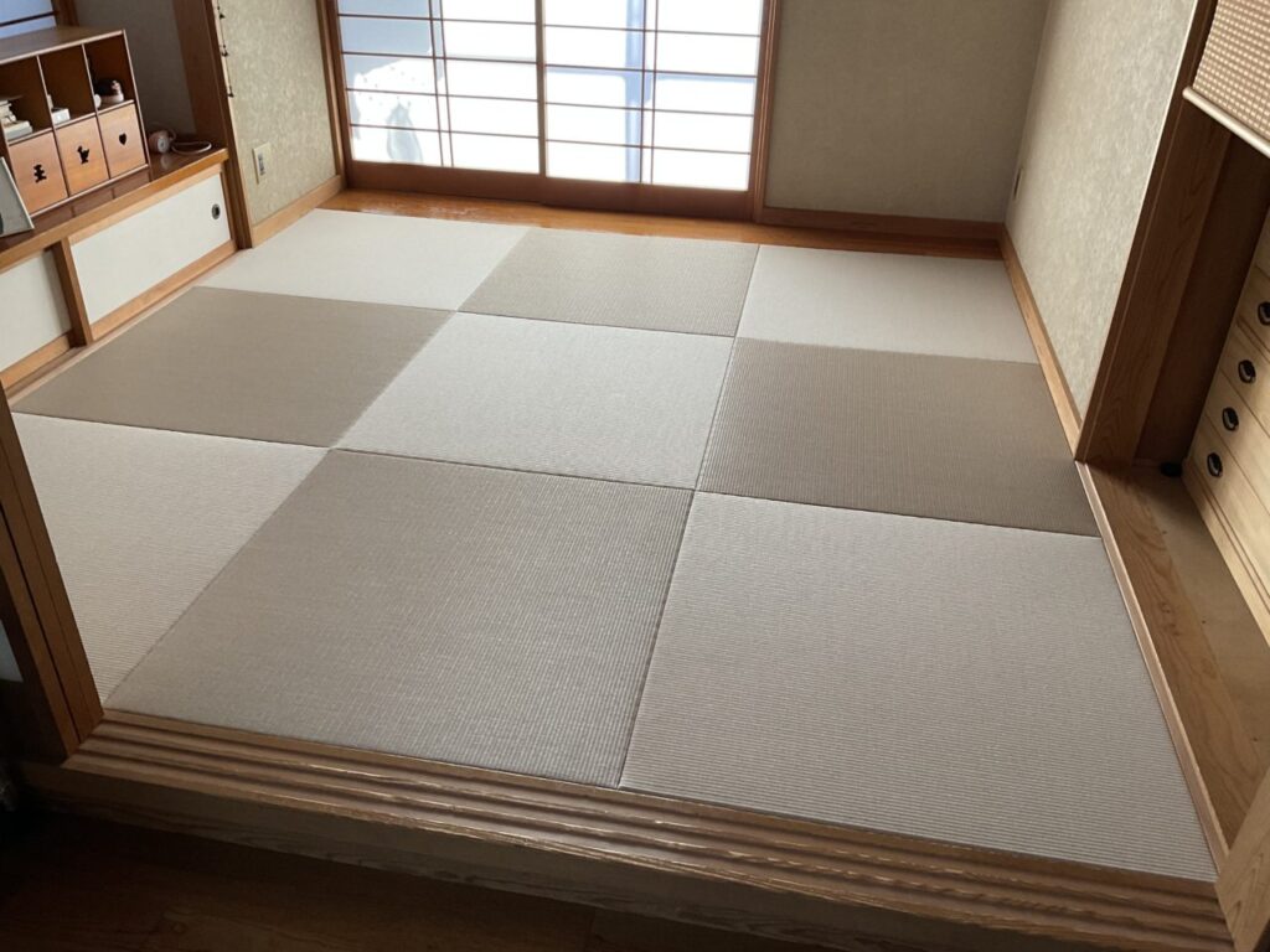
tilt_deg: -31.3
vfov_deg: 48.2
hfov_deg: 61.7
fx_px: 1064
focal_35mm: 29
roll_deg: -0.8
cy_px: 476
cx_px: 635
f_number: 1.8
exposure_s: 1/60
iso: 40
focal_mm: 3
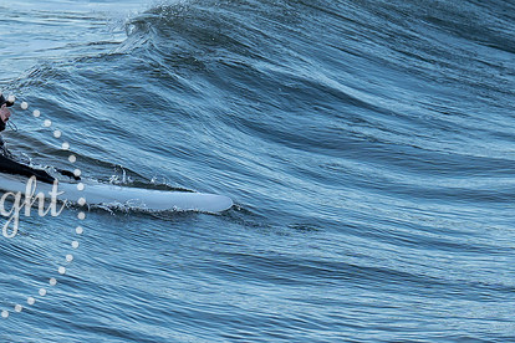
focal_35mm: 651
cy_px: 158
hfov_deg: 3.2
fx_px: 9312
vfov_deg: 2.1
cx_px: 173
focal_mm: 168
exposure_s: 1/1600
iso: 320
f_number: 3.5
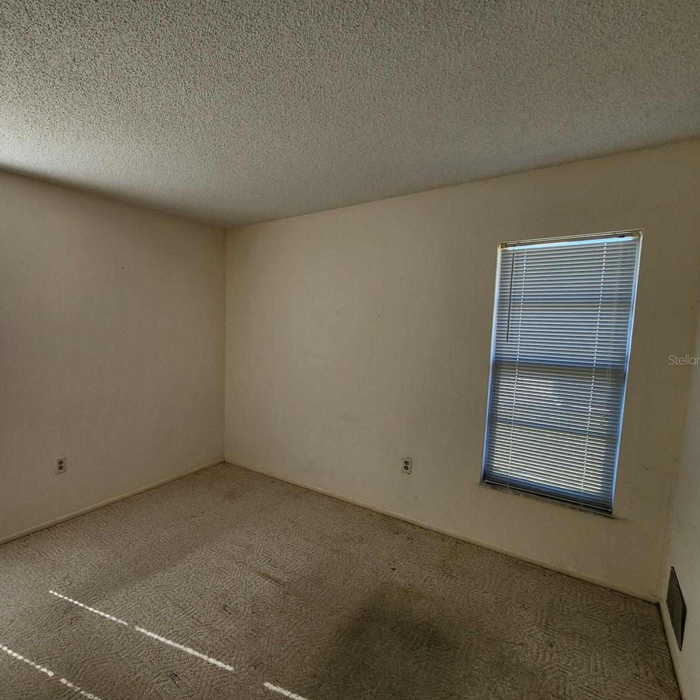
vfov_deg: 87.4
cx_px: 238
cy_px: 359
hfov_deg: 84.7
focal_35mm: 16
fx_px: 366
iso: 50
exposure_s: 1/120
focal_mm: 2.2
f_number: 2.2
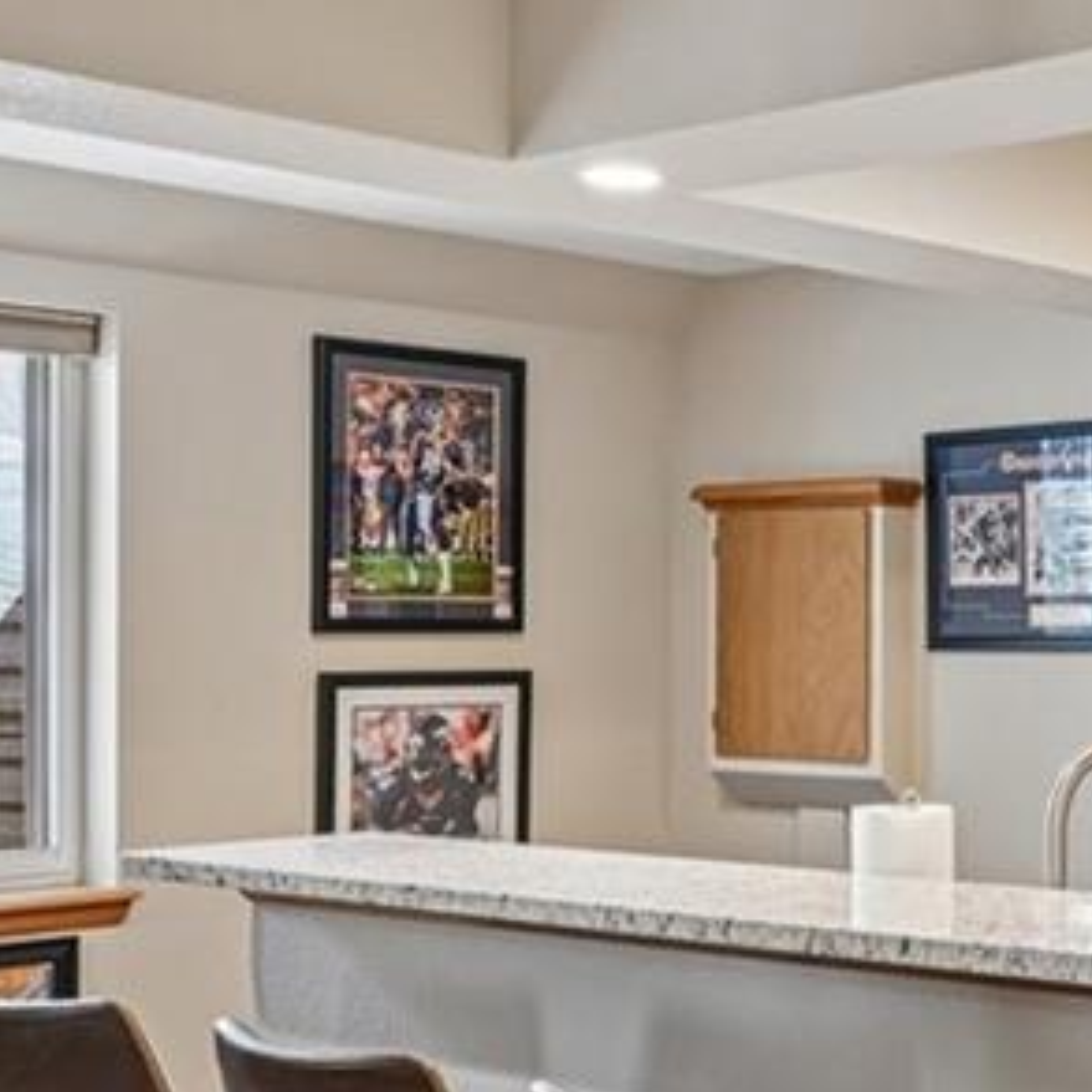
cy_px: 581
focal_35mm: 65
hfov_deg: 24.6
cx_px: 1219
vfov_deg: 26.5
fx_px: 2320
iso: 400
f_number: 10
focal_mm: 14
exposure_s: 1/6
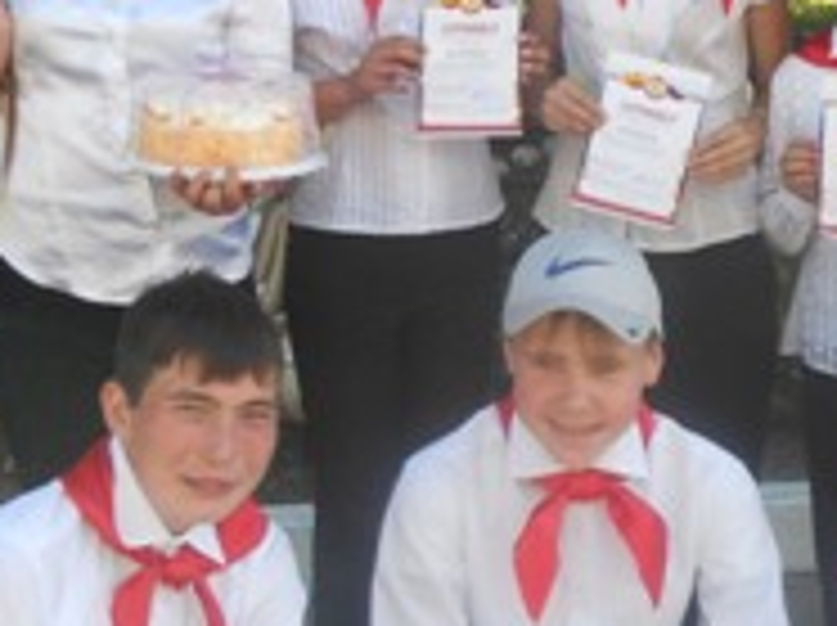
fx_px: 2246
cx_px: 688
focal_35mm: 93
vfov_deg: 15.8
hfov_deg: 20.8
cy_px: 167
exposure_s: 1/160
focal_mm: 4.9
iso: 80
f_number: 3.2
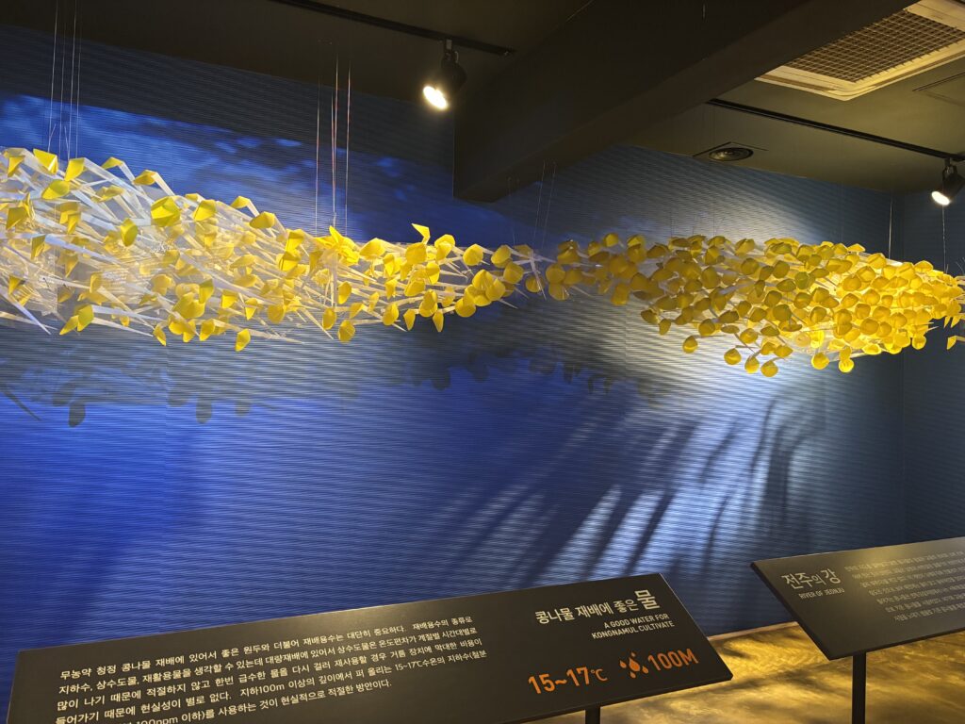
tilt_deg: +2.1
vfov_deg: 53.1
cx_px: 482
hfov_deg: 67.3
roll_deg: -0.6
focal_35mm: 26
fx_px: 725
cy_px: 362
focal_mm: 5.96
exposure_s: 1/40
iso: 500
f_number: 1.6
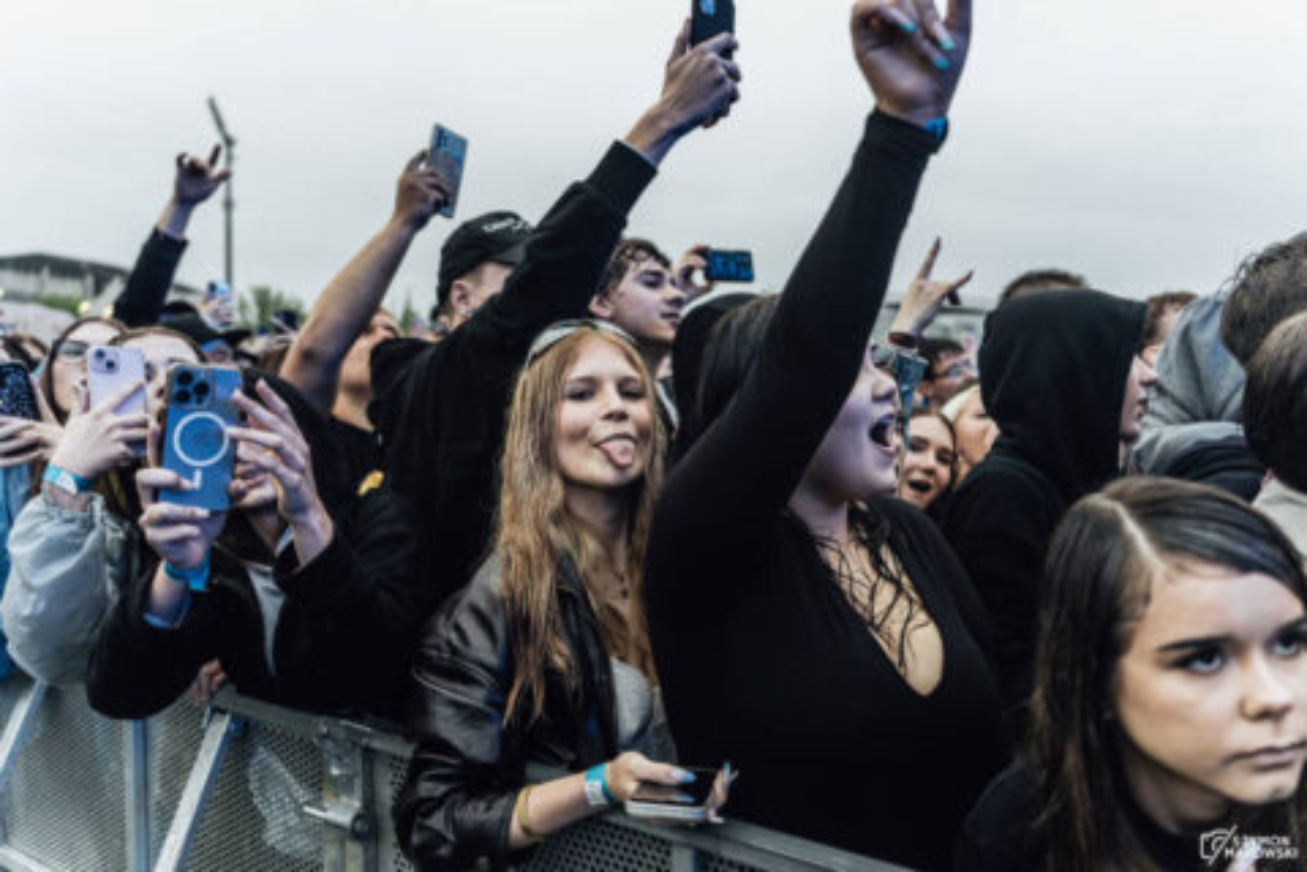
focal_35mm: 29
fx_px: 1053
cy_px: 436
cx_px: 654
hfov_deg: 63.7
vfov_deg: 45.0
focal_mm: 29
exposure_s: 1/500
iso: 640
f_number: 2.8
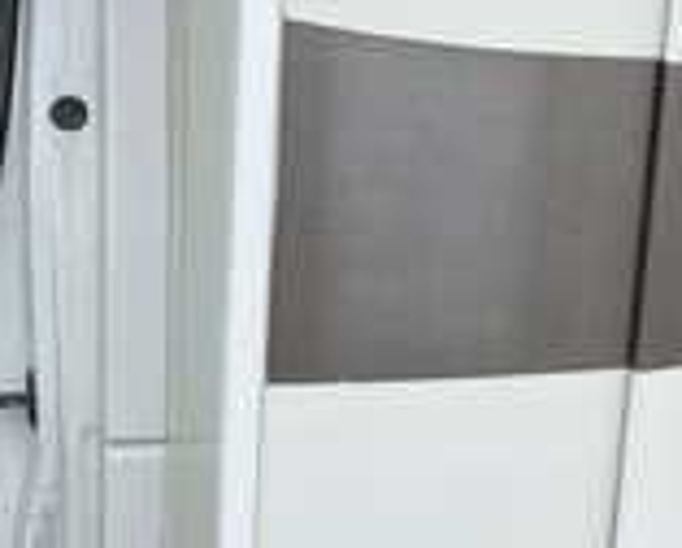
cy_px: 470
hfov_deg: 23.6
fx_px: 1455
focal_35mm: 72
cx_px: -182
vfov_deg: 20.9
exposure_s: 1/700
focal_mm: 3
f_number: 1.8
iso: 25
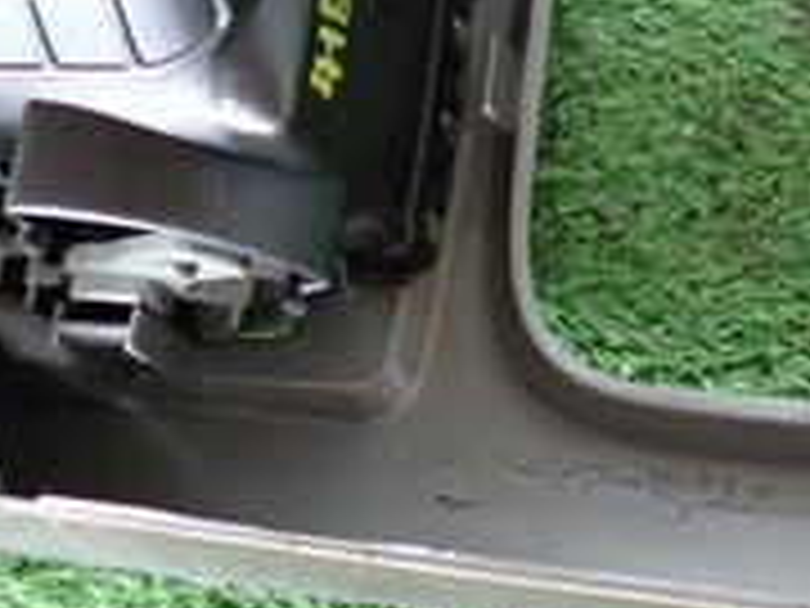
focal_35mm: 100
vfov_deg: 14.5
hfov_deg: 19.6
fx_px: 2340
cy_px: -41
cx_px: 436
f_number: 2.3
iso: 500
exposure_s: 1/30
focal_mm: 5.4
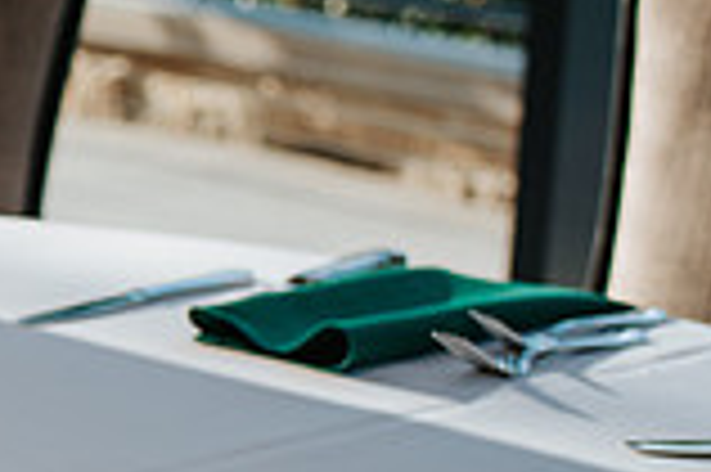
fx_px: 2703
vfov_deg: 10.0
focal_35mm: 137
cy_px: 313
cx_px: -566
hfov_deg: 13.5
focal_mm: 35
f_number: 3.2
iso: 100
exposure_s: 1/250
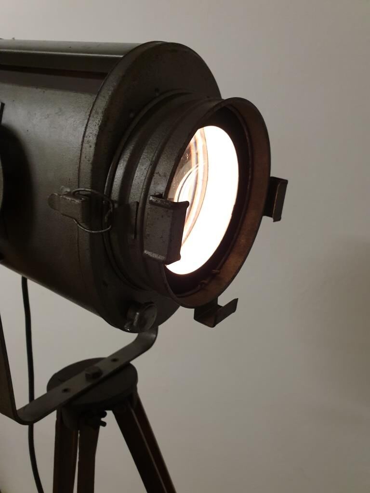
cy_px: 246
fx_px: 371
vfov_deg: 67.3
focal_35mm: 26
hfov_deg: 53.1
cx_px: 185
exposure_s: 1/50
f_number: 2.4
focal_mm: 4.3
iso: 320
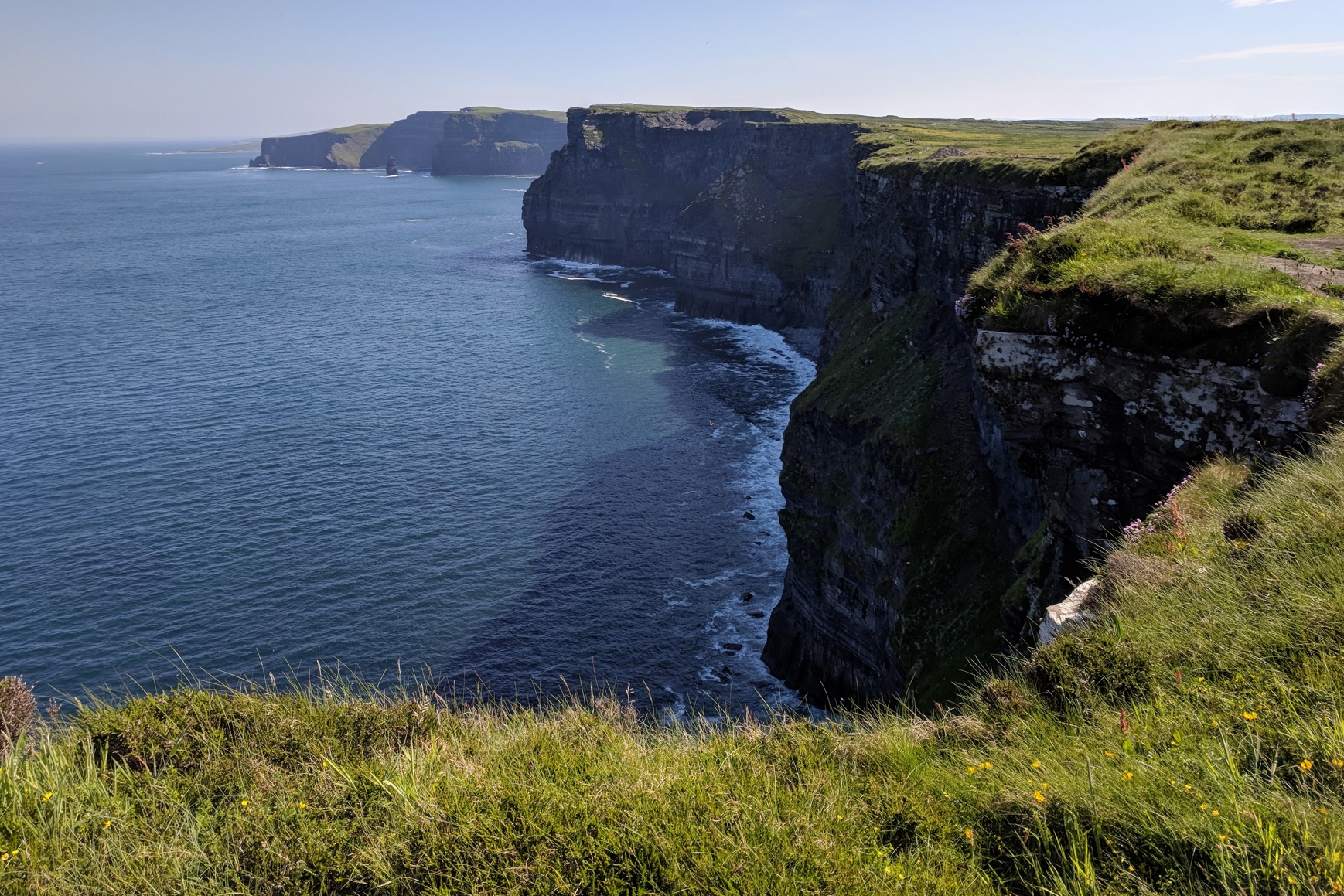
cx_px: 677
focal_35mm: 28
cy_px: 406
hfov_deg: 65.5
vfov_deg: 46.4
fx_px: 1045
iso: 50
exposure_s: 1/1862
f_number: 2
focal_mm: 4.67
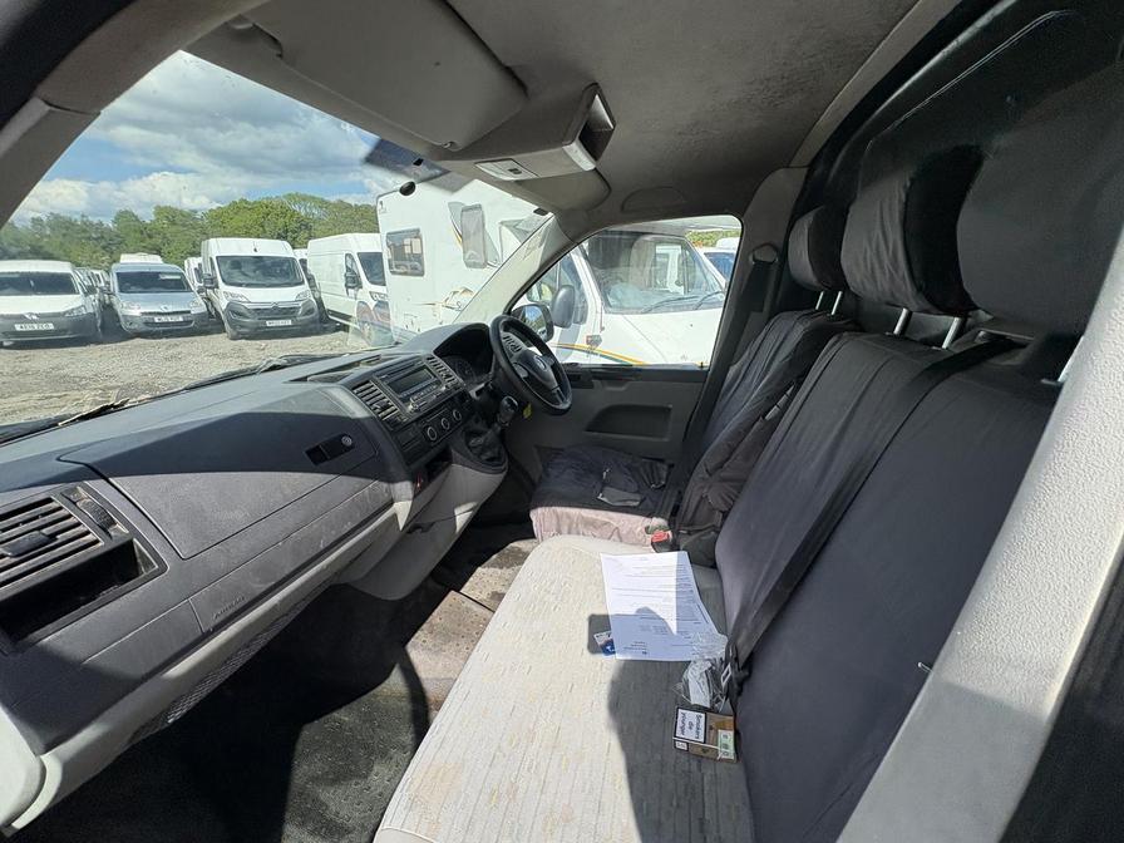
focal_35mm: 14
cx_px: 562
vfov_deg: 85.7
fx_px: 455
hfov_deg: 102.1
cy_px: 422
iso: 50
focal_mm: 2.22
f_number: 2.2
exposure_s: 1/993
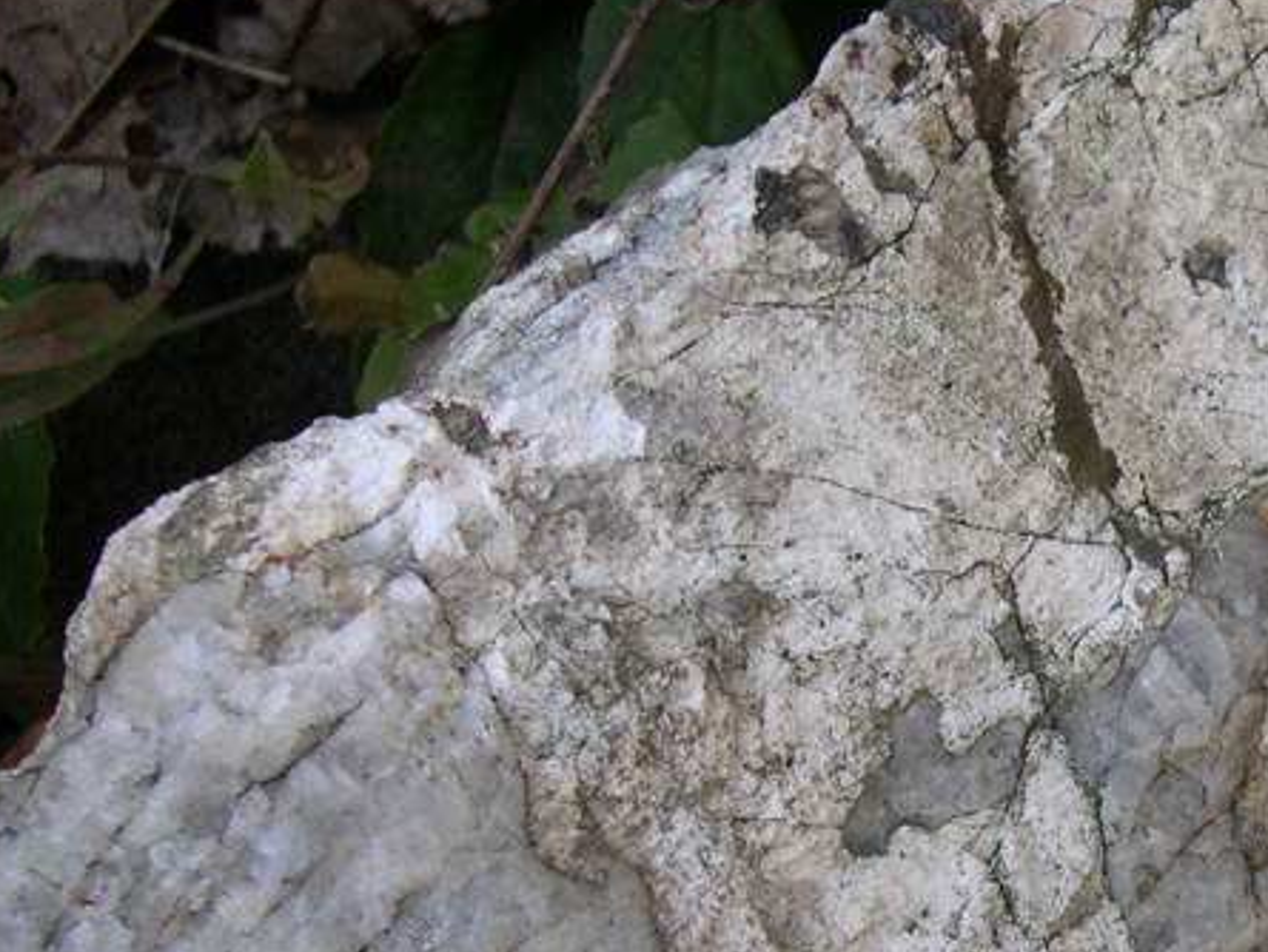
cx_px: 1262
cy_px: 781
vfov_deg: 16.1
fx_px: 3334
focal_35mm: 91
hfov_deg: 20.8
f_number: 2.8
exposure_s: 1/166
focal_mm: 8
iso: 100
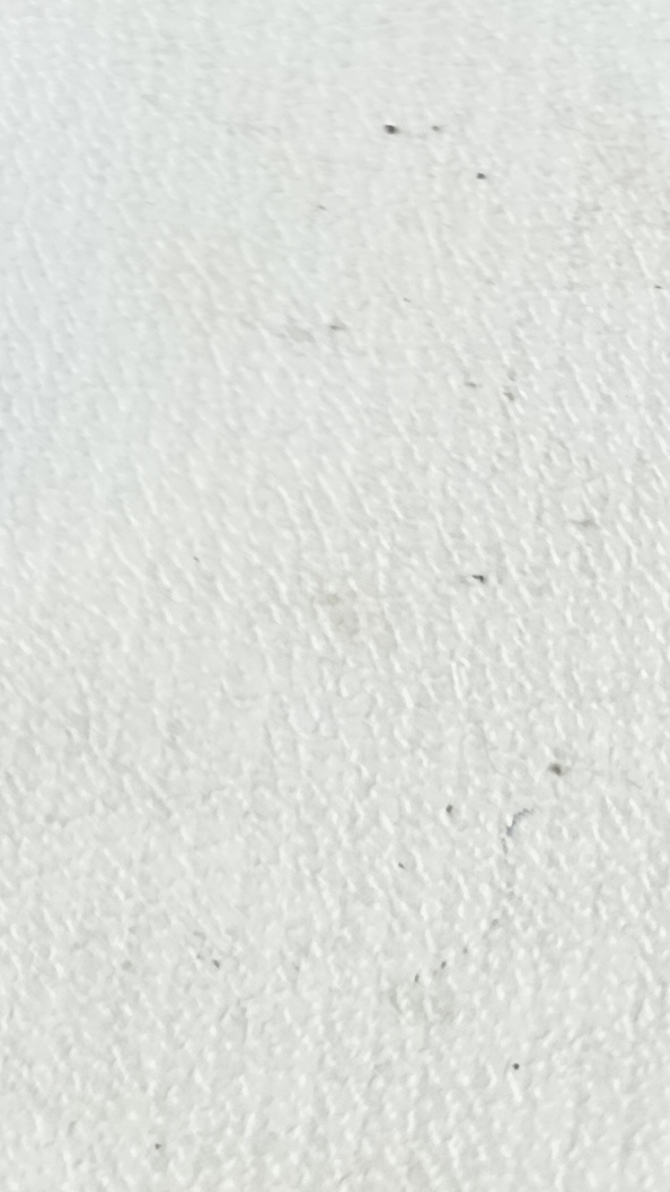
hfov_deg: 9.6
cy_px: -279
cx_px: -1307
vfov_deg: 20.1
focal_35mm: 99
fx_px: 3127
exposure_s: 1/120
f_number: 1.7
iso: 273
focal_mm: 5.24
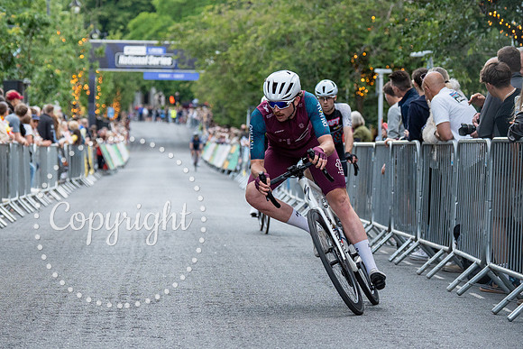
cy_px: 87
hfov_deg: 13.3
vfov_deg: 8.9
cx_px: 294
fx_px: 2250
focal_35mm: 155
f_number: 3.5
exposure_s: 1/800
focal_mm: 86
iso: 1250
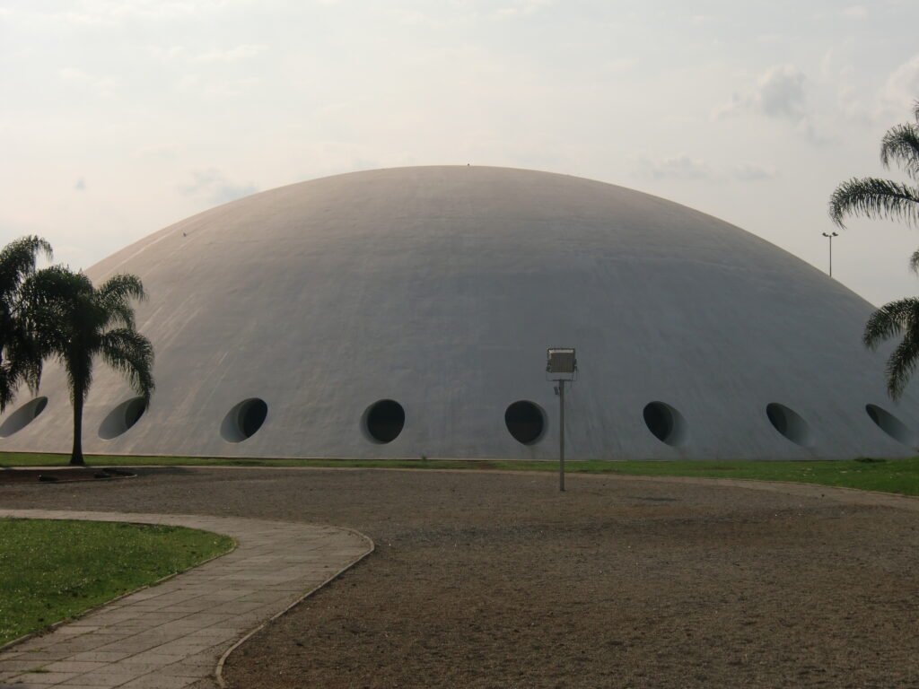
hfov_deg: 34.9
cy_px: 344
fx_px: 1460
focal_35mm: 55
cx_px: 460
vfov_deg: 26.6
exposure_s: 1/320
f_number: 9.7
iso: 64
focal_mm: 9.8
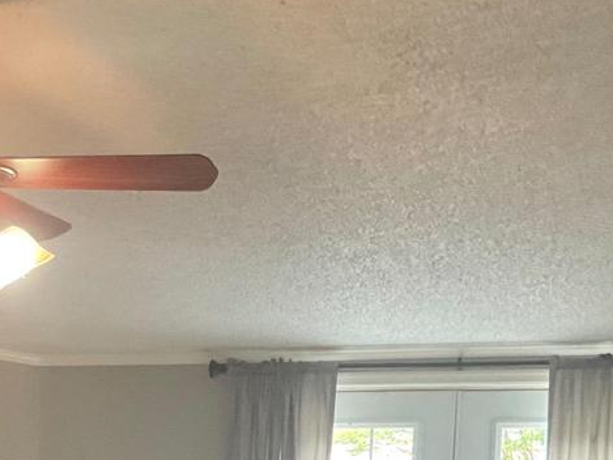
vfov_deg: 15.4
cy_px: 681
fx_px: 1576
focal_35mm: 89
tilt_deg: -7.7
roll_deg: -0.5
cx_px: -43
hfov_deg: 21.0
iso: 160
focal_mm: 3
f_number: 1.8
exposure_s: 1/60
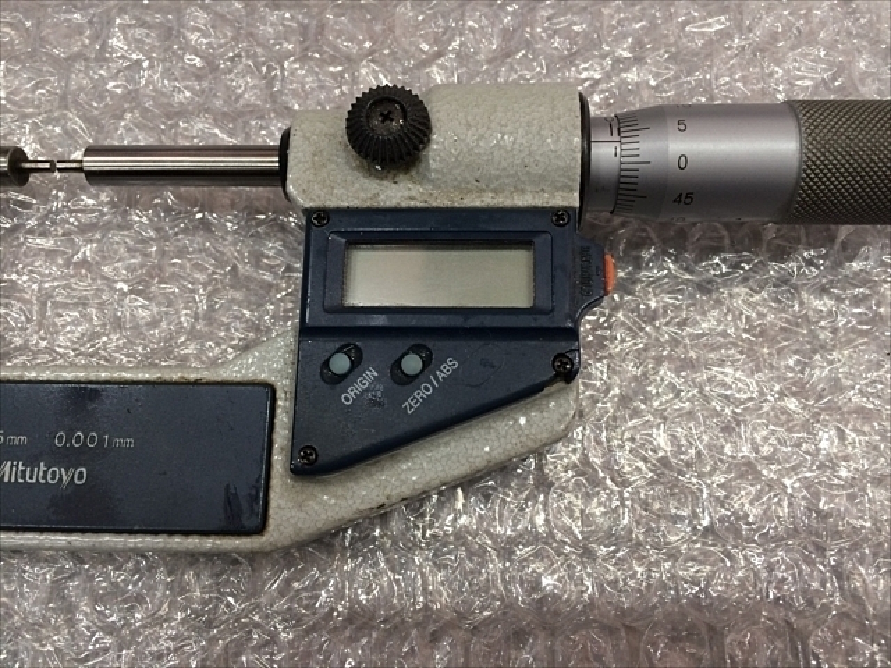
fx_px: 746
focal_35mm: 29
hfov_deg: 61.7
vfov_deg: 48.2
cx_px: 446
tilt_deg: -75.0
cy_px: 334
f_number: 2.2
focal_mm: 4.15
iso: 80
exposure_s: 1/30
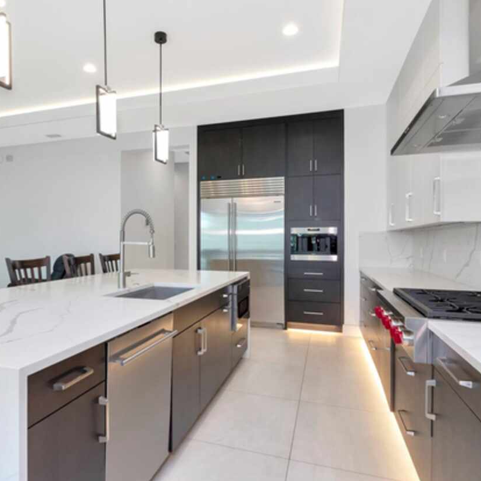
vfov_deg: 70.5
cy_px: 242
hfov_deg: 69.7
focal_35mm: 22
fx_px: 340
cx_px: 192
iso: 800
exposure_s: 1/25
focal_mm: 11
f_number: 9
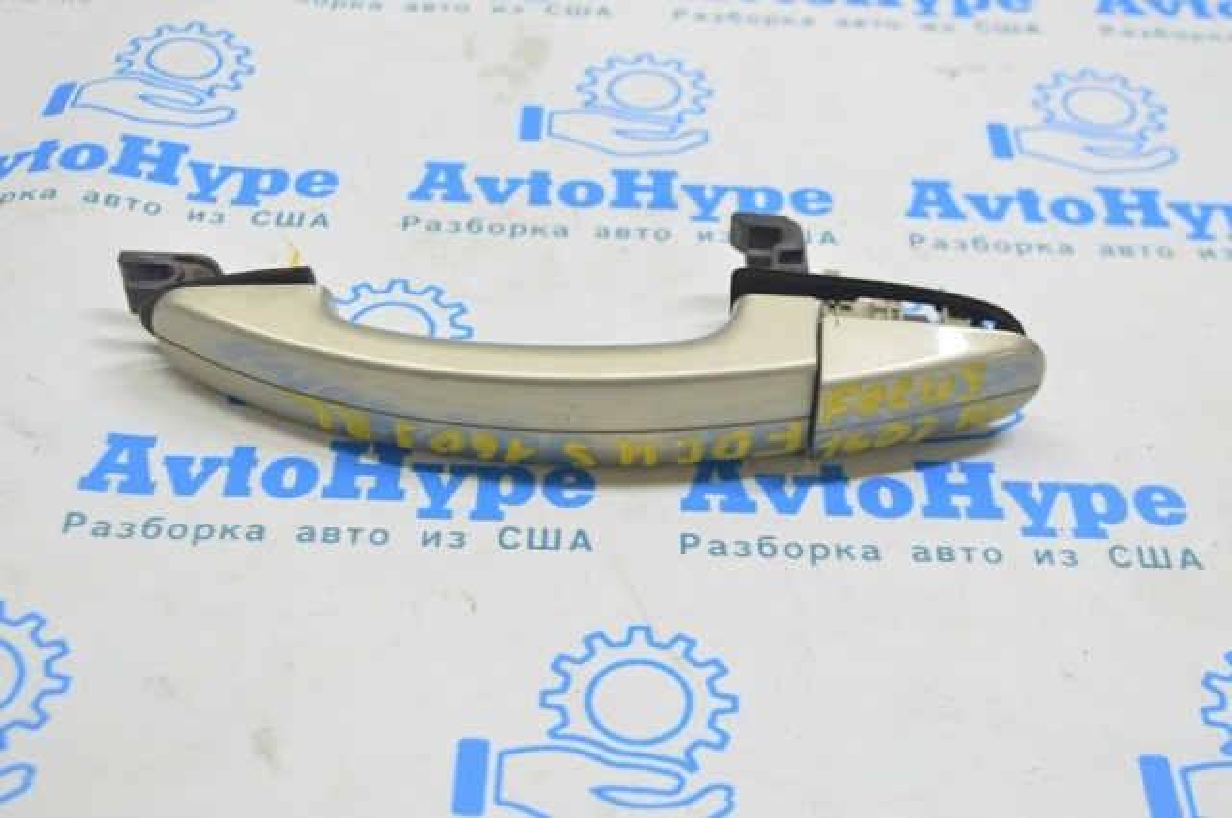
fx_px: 1794
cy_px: 409
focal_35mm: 52
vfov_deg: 25.7
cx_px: 616
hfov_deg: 37.9
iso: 400
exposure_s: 1/20
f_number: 5.6
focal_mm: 35
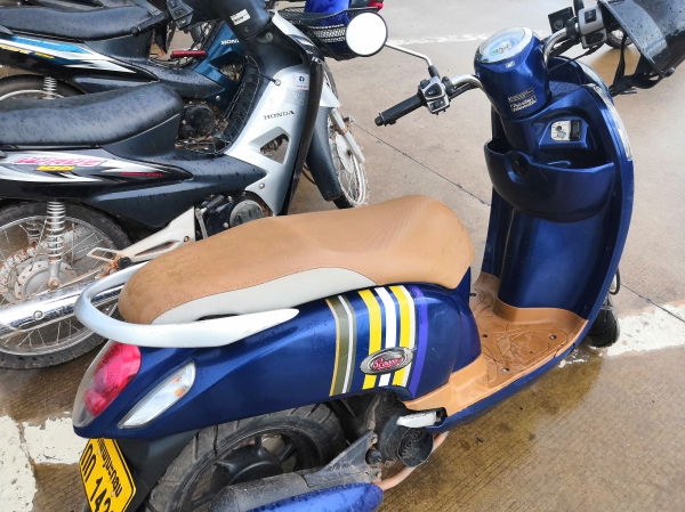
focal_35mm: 27
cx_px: 342
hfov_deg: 65.4
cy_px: 256
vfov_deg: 51.3
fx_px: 534
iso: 200
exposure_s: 1/900
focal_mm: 3.95
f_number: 1.8
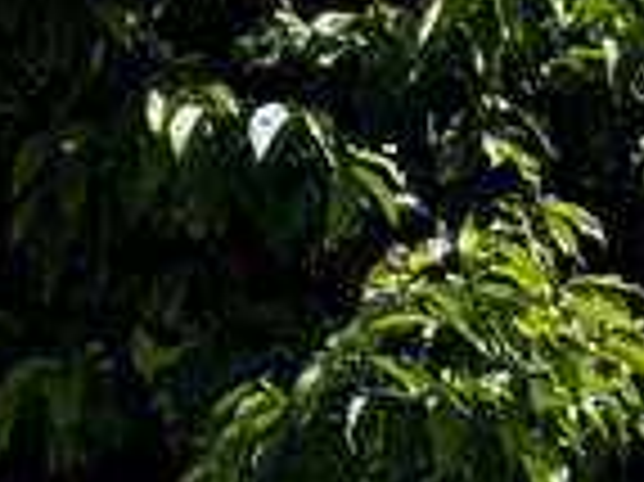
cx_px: -851
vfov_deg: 8.0
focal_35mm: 172
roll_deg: +0.8
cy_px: 1140
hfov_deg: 10.2
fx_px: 3197
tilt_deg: -7.3
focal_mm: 6.76
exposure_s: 1/4608
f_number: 1.78
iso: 80
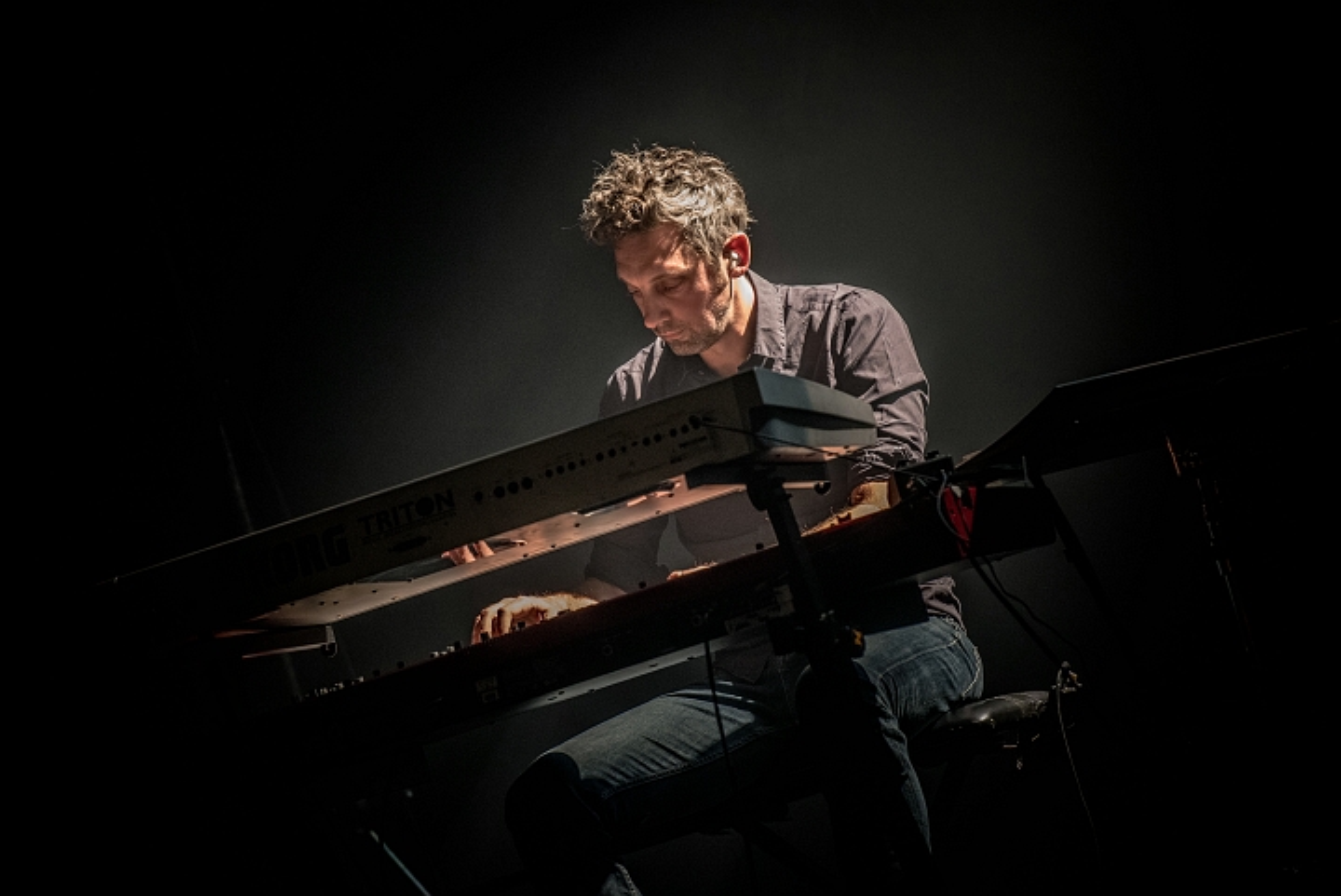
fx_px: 7454
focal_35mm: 200
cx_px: 670
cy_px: 448
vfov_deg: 6.9
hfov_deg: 10.3
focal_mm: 200
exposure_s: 1/100
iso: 2500
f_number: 4
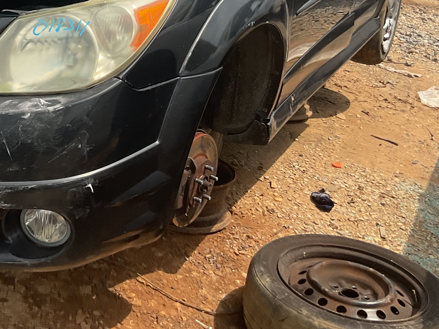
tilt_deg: -14.8
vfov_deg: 22.5
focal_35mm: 63
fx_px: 799
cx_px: 101
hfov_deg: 30.1
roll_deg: -8.7
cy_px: 7
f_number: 1.8
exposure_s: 1/1786
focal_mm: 3
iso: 16
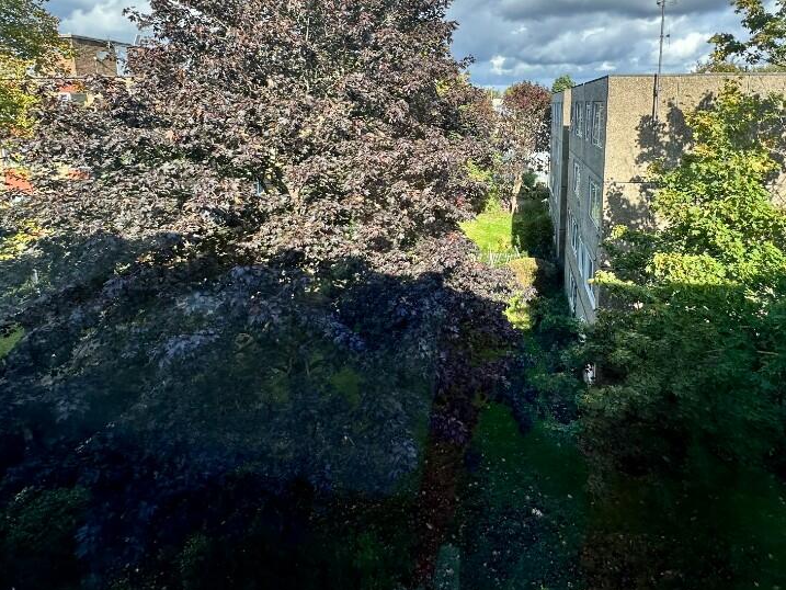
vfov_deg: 63.4
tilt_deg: -10.1
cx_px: 454
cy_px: 174
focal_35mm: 20
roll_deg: +2.6
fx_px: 454
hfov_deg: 81.2
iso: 40
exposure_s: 1/506
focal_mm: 2.22
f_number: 2.2
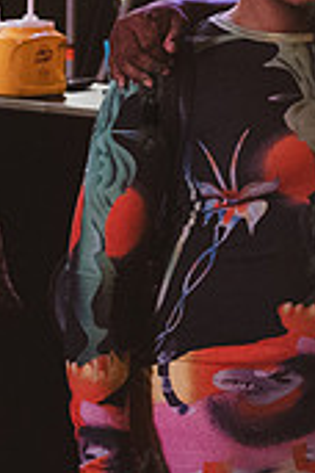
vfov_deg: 21.2
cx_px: 569
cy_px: 7
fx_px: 1221
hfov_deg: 13.2
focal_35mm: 93
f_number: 3.2
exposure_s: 1/125
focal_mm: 24
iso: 8000
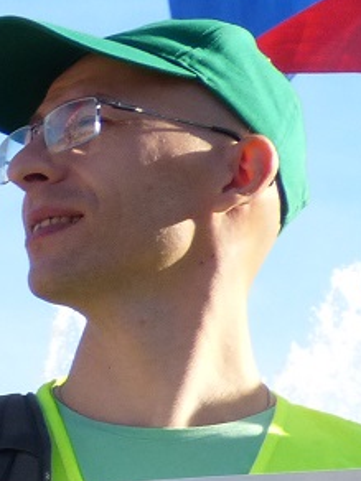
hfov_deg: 13.9
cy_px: 435
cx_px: 101
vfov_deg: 18.2
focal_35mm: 106
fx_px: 1474
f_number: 4
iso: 100
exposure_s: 1/400
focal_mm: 7.6
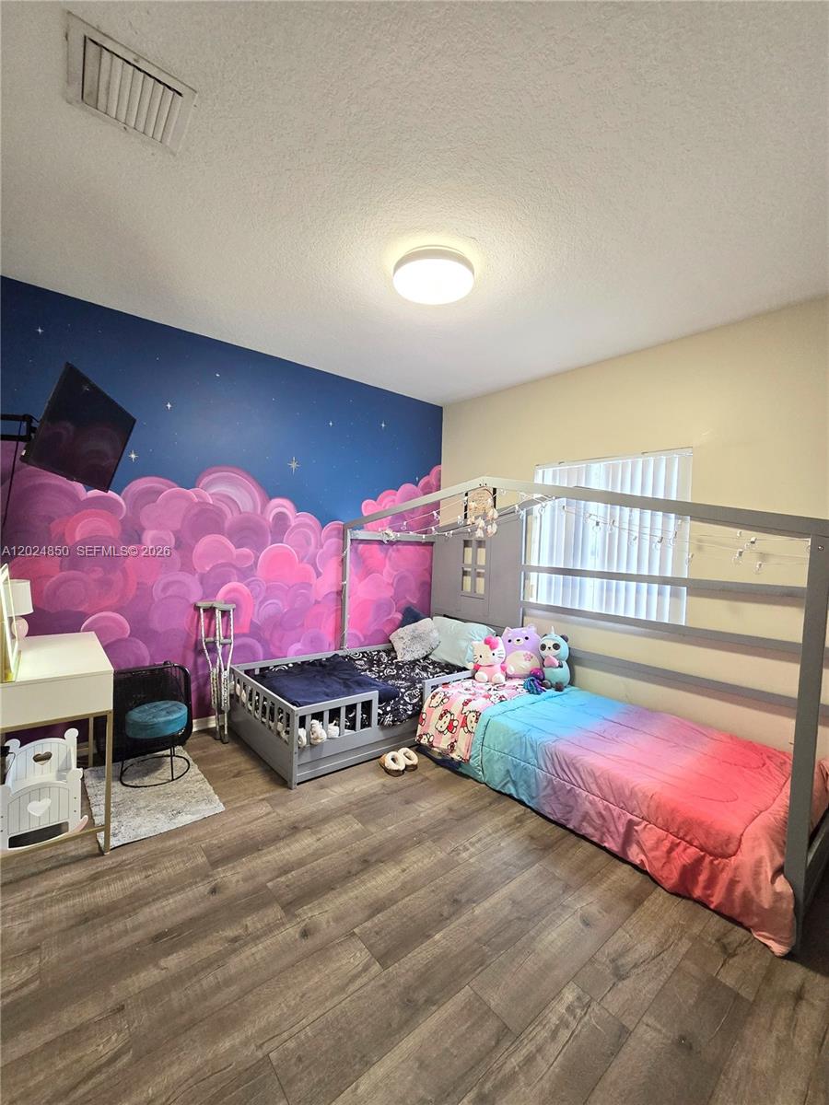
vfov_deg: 106.2
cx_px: 414
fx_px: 415
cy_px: 552
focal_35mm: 13
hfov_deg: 89.9
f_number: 2.2
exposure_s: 1/60
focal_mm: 2.2
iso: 400
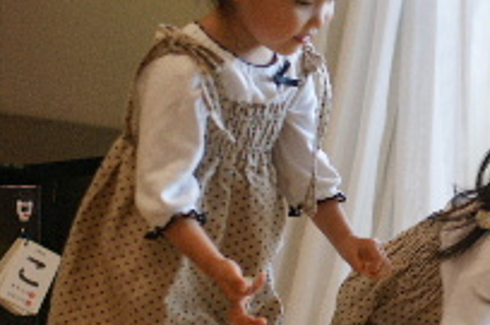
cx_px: 484
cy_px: 264
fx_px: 2295
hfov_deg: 12.1
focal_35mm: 169
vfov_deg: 8.1
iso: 250
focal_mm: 50
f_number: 2
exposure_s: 1/160
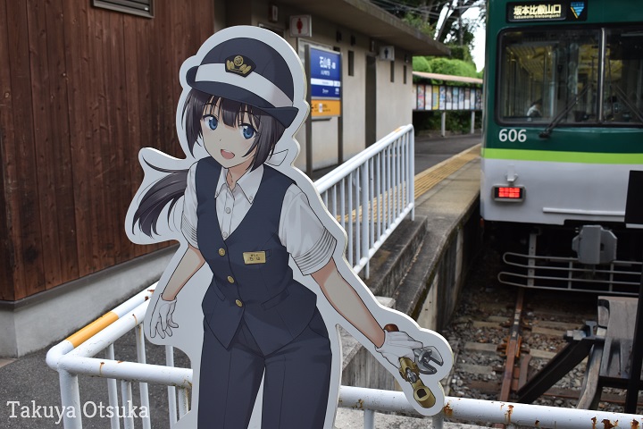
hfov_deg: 51.3
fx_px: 670
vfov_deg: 35.5
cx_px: 322
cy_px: 214
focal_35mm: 38
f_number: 6.3
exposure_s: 1/160
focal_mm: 25
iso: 400
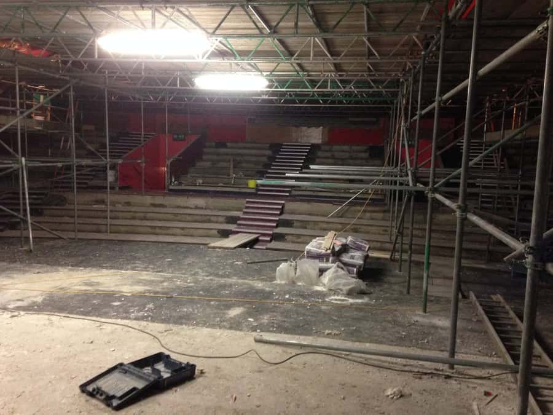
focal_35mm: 33
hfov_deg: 55.4
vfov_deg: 42.9
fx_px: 527
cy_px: 208
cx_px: 276
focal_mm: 4.1
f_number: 2.4
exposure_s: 1/20
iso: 320
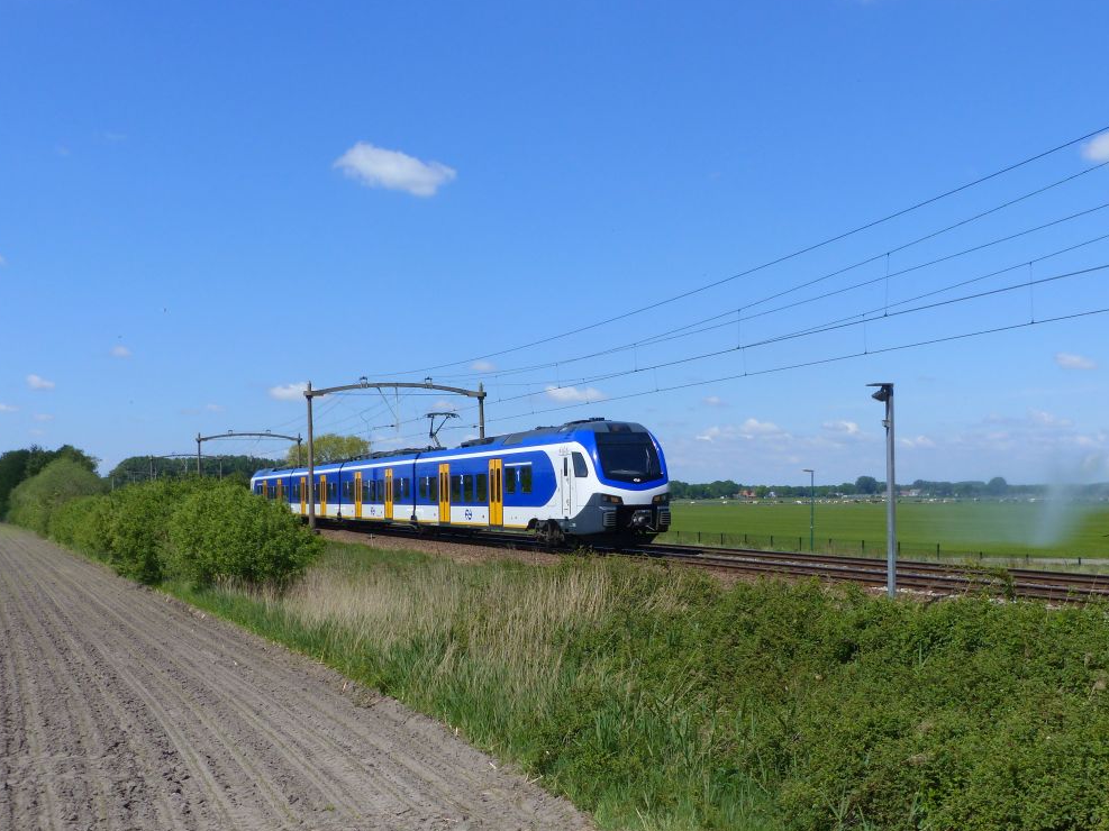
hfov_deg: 42.1
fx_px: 1441
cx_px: 549
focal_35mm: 45
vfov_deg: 32.1
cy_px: 462
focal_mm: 6.6
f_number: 4
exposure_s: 1/1300
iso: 100
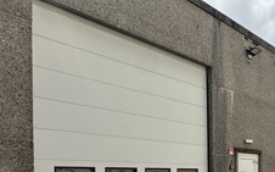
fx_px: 315
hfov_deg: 36.0
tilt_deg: -0.6
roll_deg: +0.6
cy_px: 177
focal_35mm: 42
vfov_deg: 28.4
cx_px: 335
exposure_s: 1/1531
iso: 50
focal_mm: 2.22
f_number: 2.2
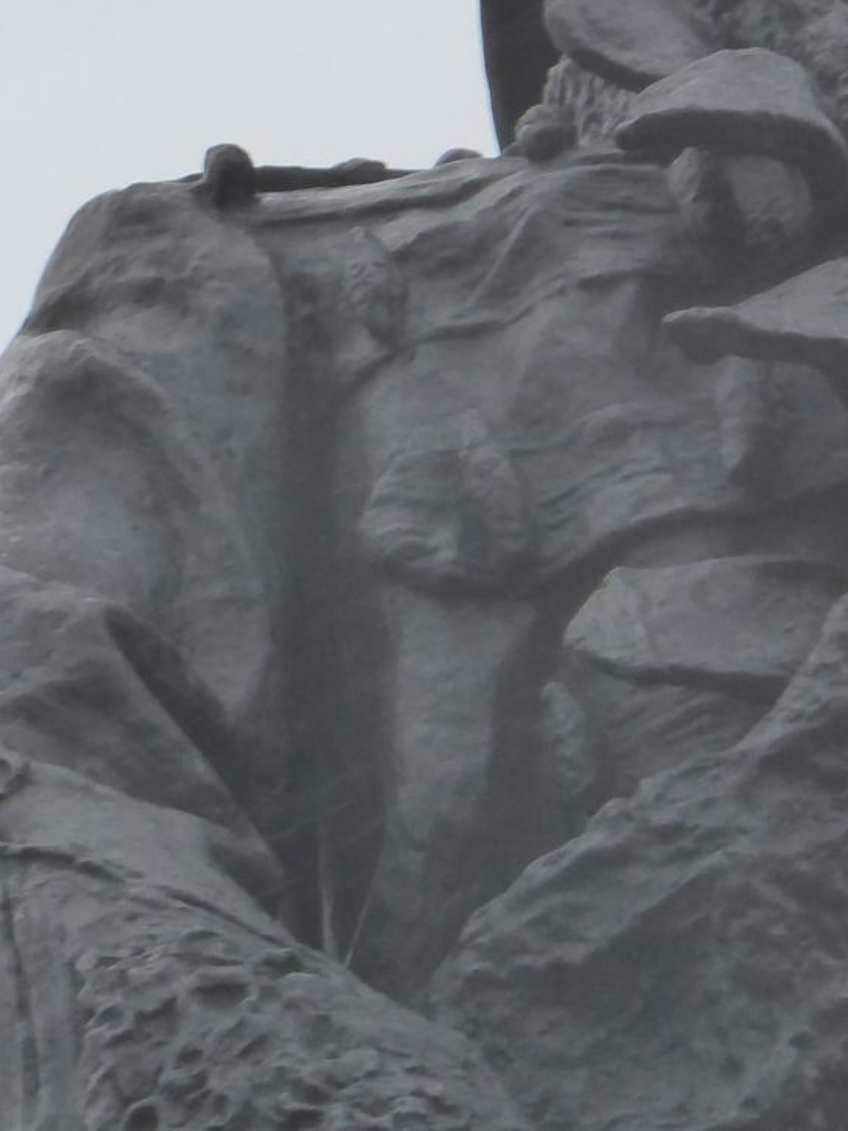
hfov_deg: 1.7
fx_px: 29144
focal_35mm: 892
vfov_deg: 2.2
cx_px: 808
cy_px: -40
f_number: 6
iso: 250
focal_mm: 66.8
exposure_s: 1/125
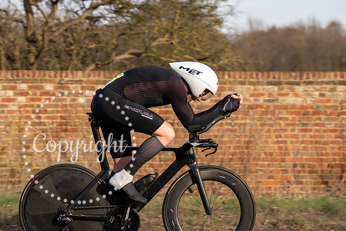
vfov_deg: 11.8
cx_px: 148
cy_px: 99
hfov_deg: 17.7
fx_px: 1113
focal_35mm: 116
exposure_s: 1/800
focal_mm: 101
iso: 160
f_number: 4
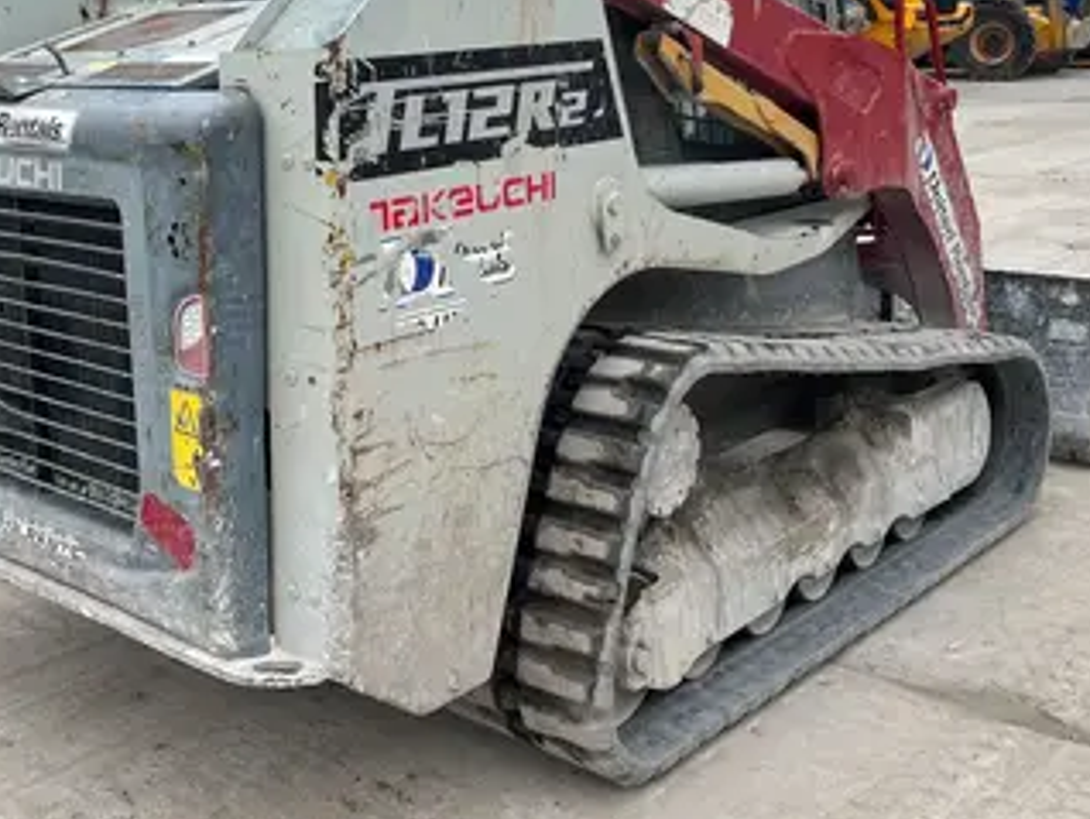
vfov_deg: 31.4
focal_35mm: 45
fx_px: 1418
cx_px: 374
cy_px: 166
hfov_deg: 41.6
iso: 50
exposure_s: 1/1992
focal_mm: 5.1
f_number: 1.6
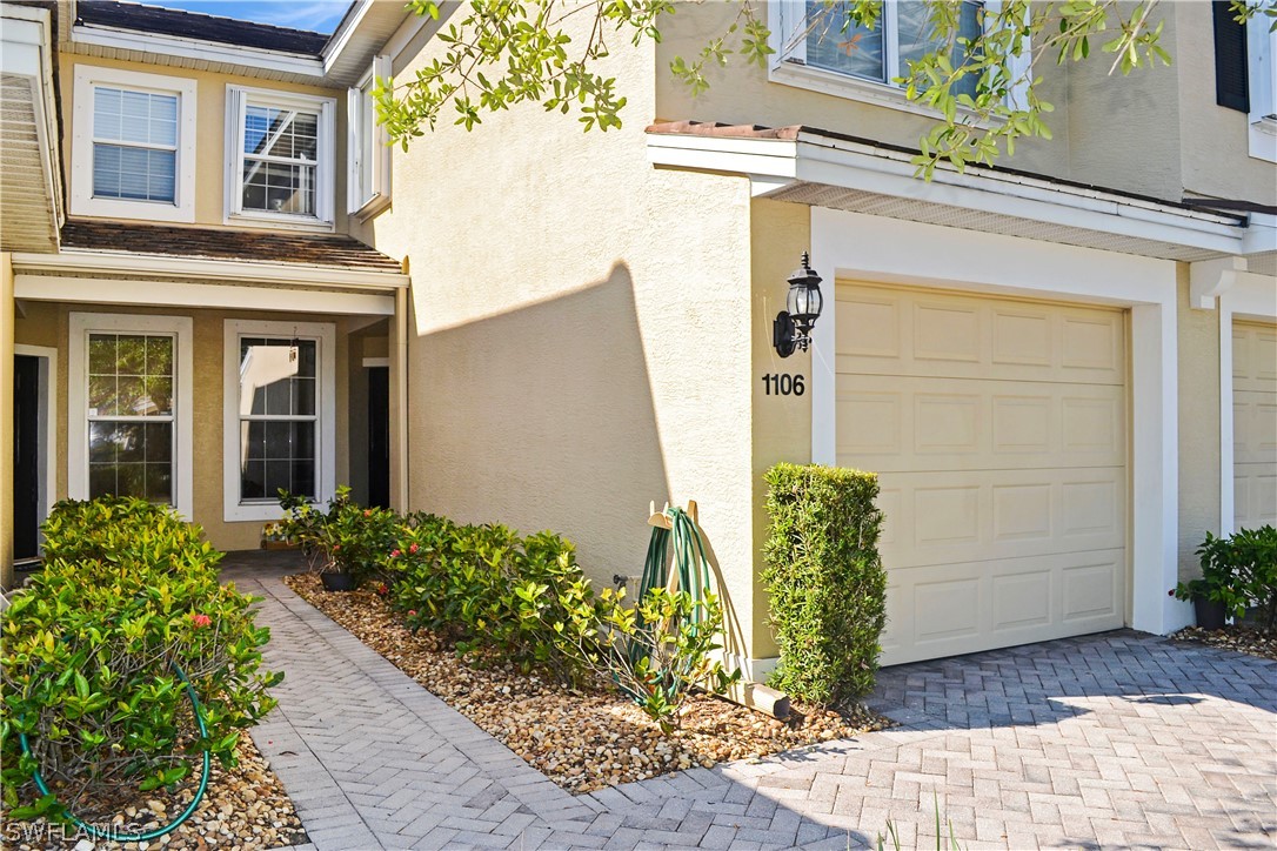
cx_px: 638
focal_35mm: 27
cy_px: 426
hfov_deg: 67.4
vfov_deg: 47.9
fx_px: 958
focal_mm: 18
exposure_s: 1/200
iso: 100
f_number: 6.3
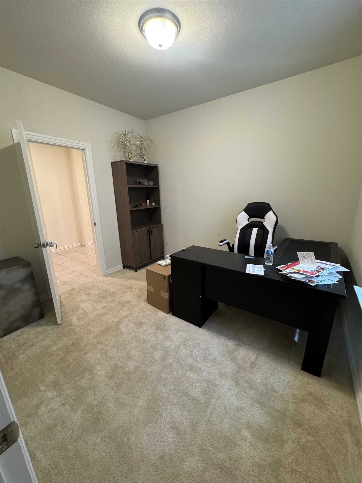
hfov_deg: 85.7
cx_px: 181
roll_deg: +2.3
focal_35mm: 14
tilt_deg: -14.5
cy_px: 242
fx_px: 195
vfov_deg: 102.1
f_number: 2.2
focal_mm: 2.22
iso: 500
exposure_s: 1/60
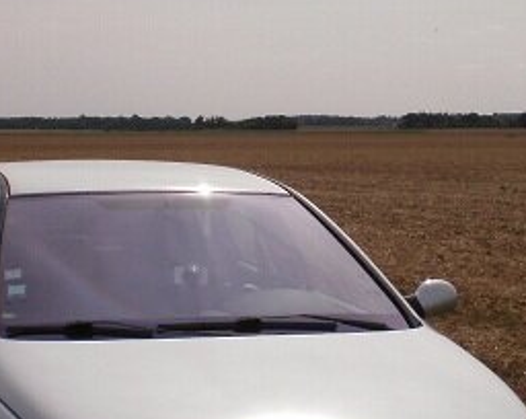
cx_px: 240
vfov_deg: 14.0
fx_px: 1710
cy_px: 269
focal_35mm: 110
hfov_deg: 17.5
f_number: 4.6
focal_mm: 6.3
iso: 100
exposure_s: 1/2000
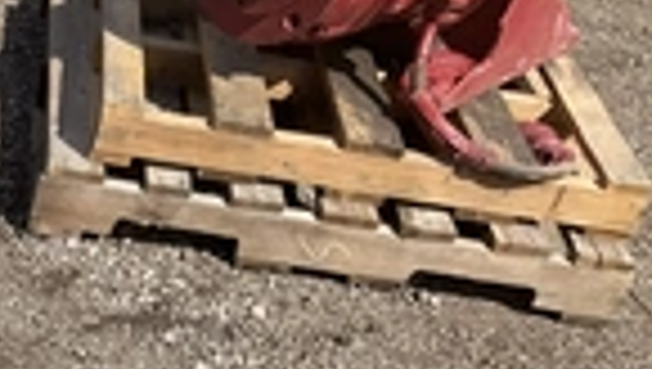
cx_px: -175
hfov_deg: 22.1
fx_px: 1506
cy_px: 608
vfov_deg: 13.0
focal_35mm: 87
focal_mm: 3
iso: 25
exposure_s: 1/1577
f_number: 1.8
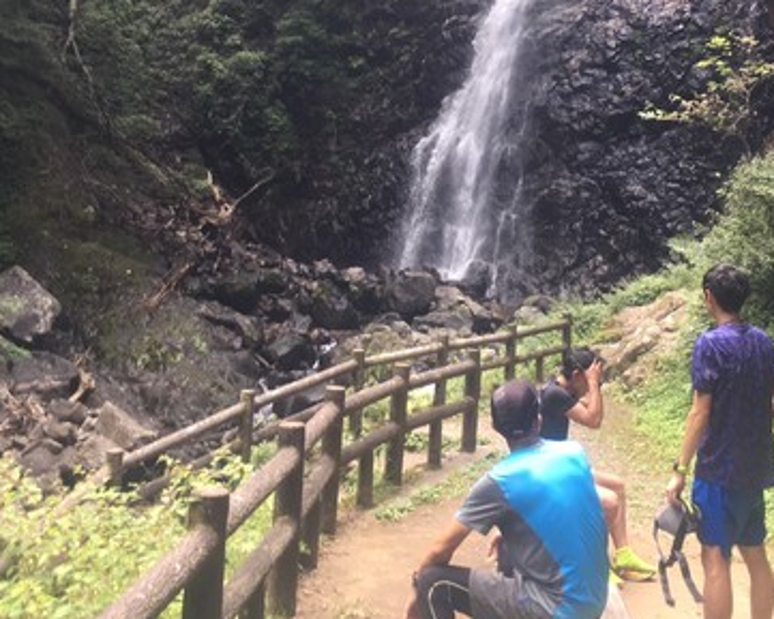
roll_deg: -2.3
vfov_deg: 31.1
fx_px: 1077
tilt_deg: +9.0
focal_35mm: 47
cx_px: 478
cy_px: 107
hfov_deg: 39.3
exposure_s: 1/120
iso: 32
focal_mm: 4.15
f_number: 2.2
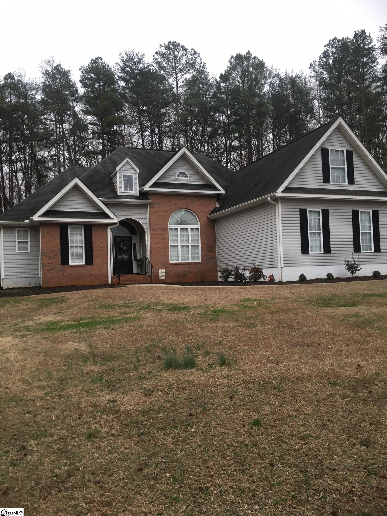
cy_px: 258
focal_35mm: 29
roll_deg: +0.9
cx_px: 194
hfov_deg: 48.2
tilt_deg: +3.6
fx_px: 432
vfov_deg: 61.7
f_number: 2.2
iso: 32
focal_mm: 4.15
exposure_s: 1/30
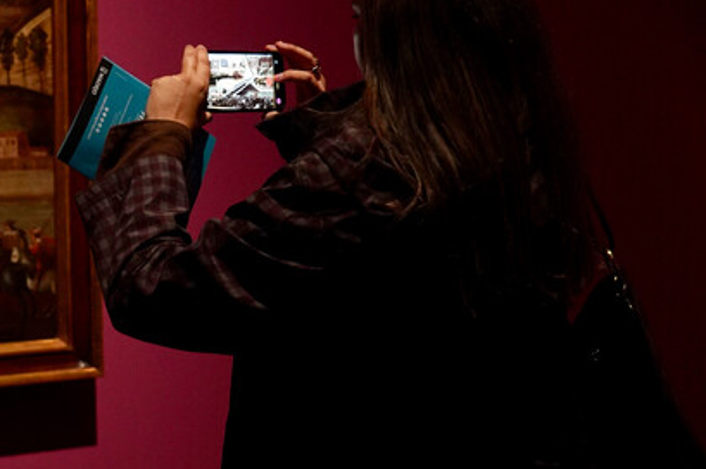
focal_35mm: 90
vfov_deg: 15.1
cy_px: 144
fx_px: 1764
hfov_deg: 22.4
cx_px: 173
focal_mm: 46
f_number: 4
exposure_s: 1/125
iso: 3200
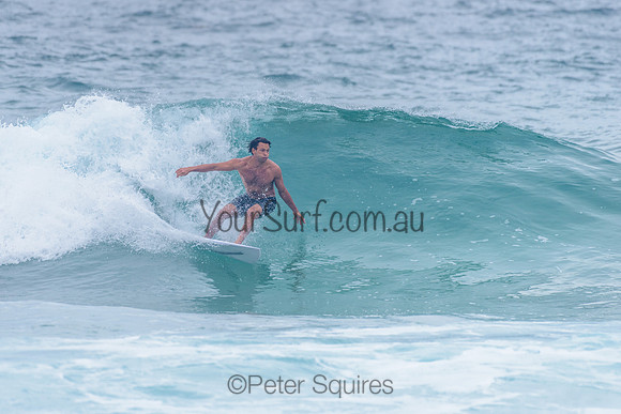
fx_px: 10573
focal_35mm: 613
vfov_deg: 2.2
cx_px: 244
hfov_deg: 3.4
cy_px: 160
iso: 180
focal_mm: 500
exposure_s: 1/2000
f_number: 5.6
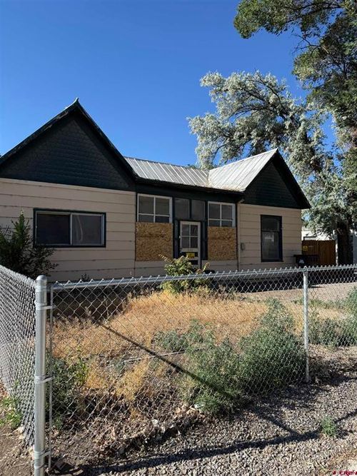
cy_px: 238
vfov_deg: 71.6
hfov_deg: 56.8
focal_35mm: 24
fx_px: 330
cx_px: 178
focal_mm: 6.76
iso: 80
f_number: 1.78
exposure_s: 1/2703
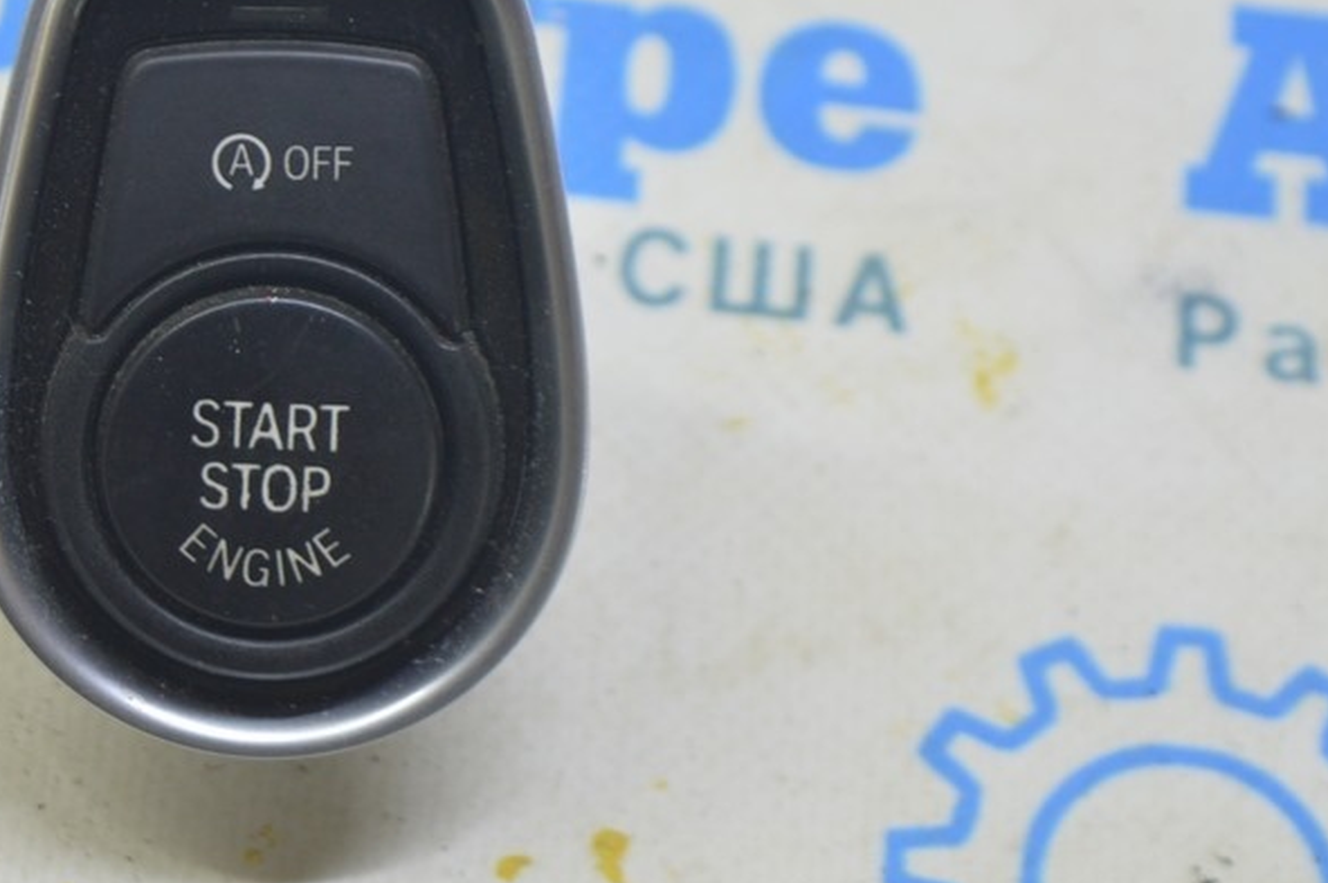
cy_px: 291
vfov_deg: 9.6
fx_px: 5266
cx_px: 236
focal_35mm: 143
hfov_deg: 14.3
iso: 400
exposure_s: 1/20
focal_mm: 55
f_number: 5.6
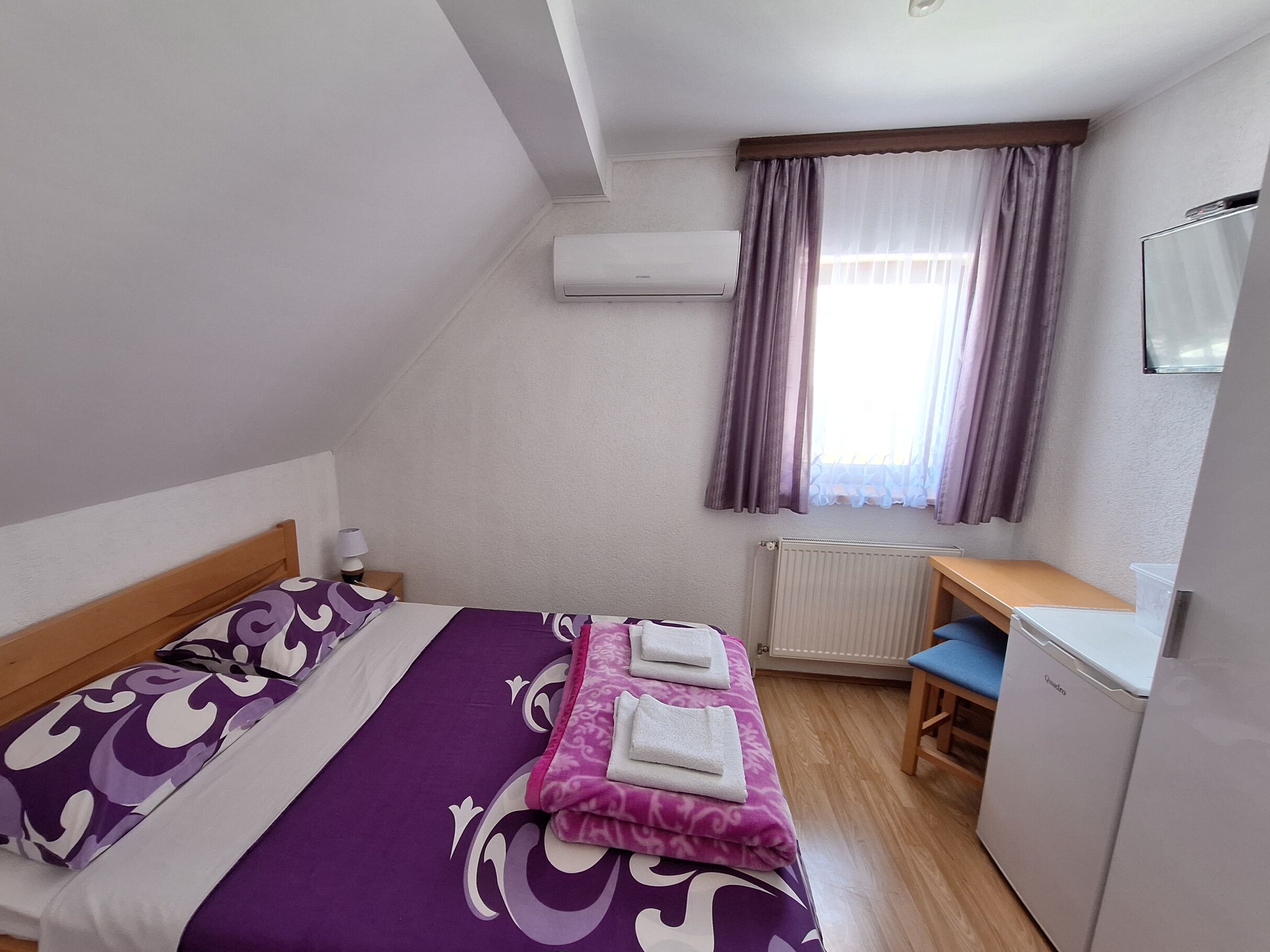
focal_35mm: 15
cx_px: 557
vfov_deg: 81.7
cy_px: 497
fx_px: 550
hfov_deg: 97.7
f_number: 2.2
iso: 50
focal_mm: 1.74
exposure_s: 1/40
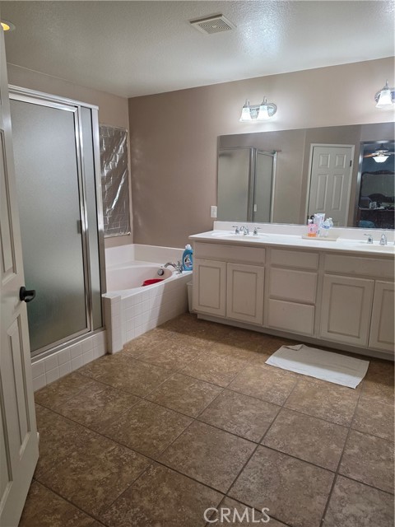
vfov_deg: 73.9
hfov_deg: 58.9
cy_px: 264
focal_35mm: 23
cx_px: 198
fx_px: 350
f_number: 1.4
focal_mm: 6.5
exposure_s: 1/120
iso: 100
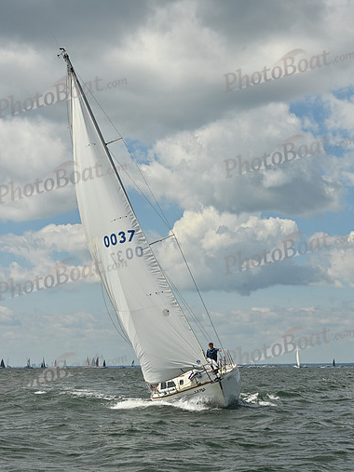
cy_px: 216
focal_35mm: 77
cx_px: 176
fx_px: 1050
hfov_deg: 19.1
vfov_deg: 25.3
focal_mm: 70
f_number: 10
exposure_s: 1/1250
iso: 250
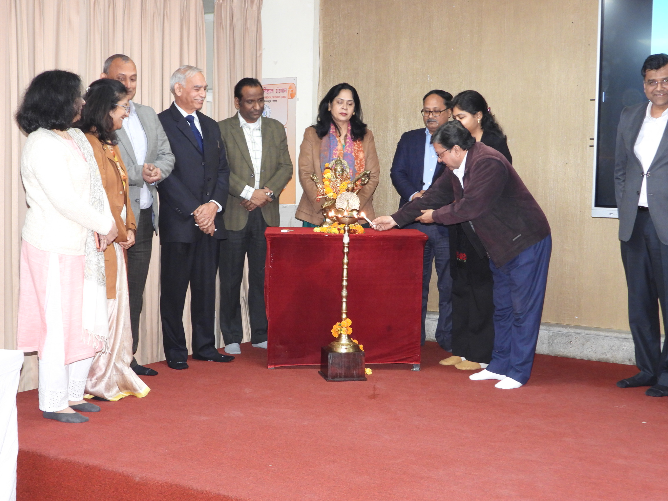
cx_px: 334
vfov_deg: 26.6
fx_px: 1061
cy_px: 250
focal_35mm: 55
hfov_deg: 34.9
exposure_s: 1/30
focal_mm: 9.8
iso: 400
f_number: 3.5
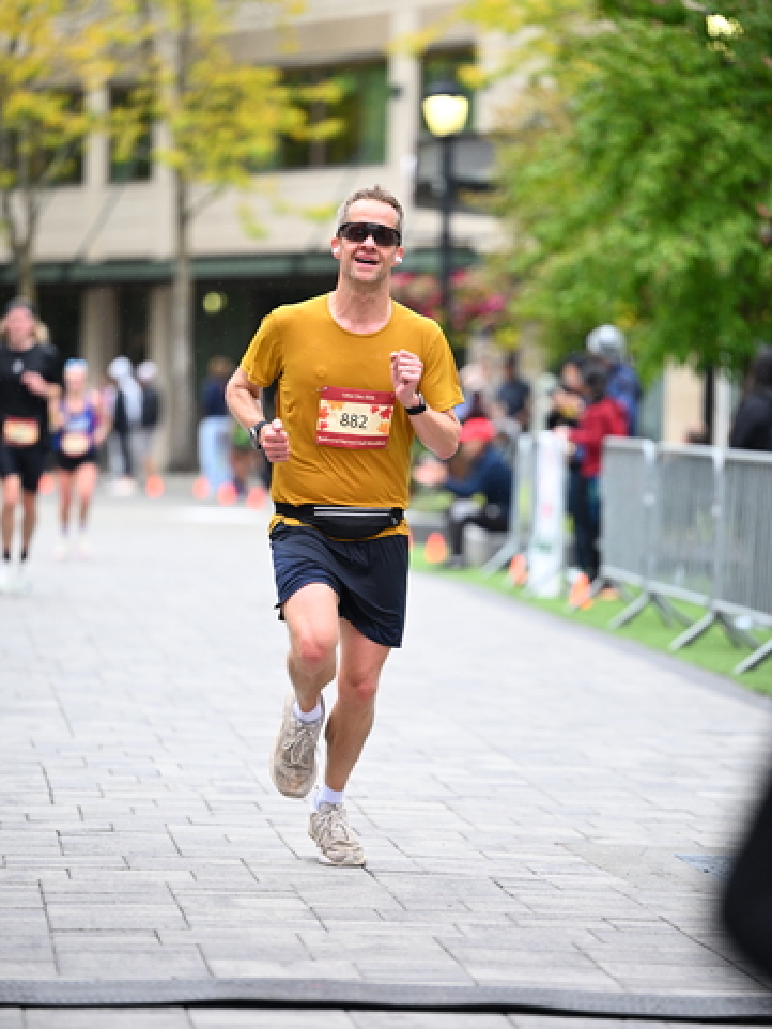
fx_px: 4904
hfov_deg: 9.0
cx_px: 382
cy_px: 490
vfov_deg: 12.0
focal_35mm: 165
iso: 1250
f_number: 2.8
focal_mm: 150
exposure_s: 1/1600
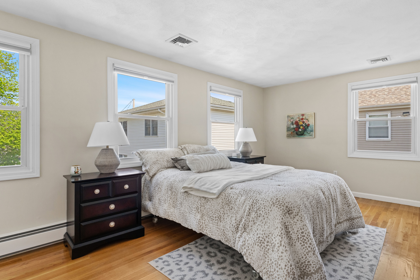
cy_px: 139
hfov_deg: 88.6
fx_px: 215
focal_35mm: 18
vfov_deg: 66.2
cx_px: 221
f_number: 11
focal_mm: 17.4
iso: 1250
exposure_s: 1/15
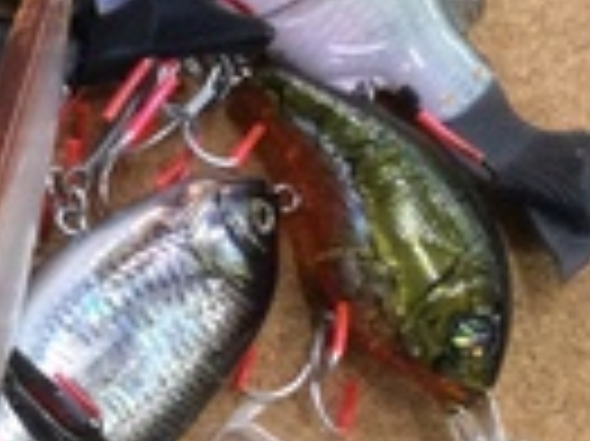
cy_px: 324
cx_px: -653
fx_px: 2418
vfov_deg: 10.4
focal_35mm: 142
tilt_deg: -74.8
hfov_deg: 12.1
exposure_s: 1/30
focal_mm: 3.3
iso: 40
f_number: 2.4
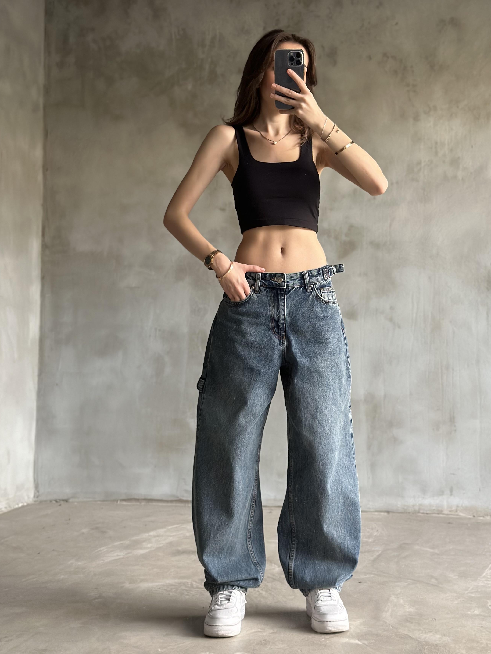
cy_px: 285
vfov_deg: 34.3
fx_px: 1059
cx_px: 282
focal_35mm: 56
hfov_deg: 26.1
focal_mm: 6.86
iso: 320
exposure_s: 1/60
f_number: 1.78
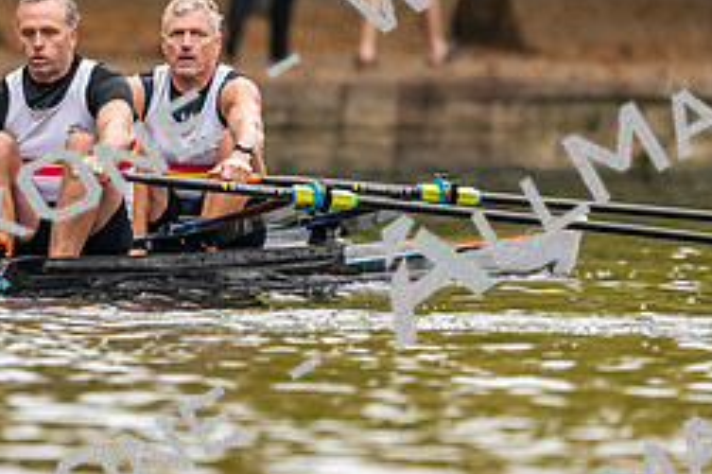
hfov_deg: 2.2
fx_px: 18282
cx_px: 139
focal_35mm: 925
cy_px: 81
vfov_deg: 1.5
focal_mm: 400
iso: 2500
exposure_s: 1/2500
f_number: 4.5
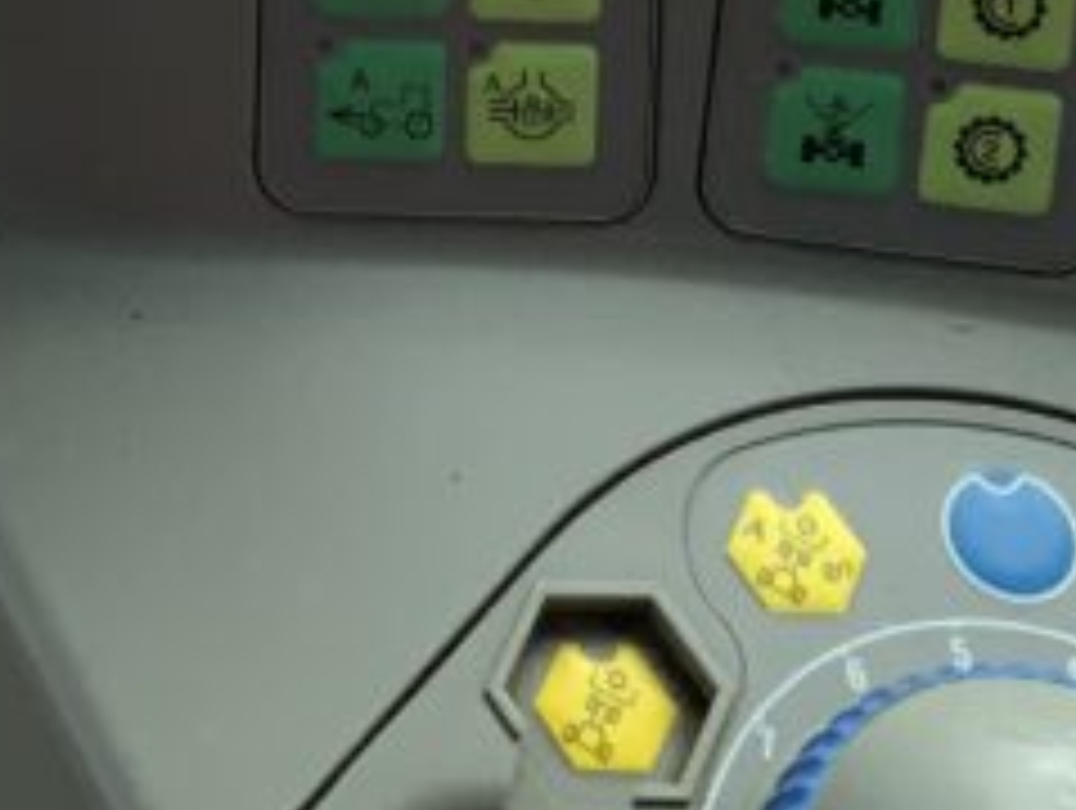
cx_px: -279
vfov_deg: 10.9
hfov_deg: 15.2
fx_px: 3860
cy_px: -832
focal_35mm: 124
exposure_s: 1/400
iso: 16
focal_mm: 3
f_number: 1.8
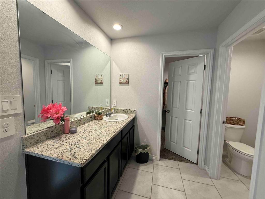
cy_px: 100
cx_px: 132
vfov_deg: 85.7
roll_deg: -1.7
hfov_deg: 102.1
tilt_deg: -3.6
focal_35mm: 14
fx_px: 107
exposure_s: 1/120
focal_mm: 2.22
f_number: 2.2
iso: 125
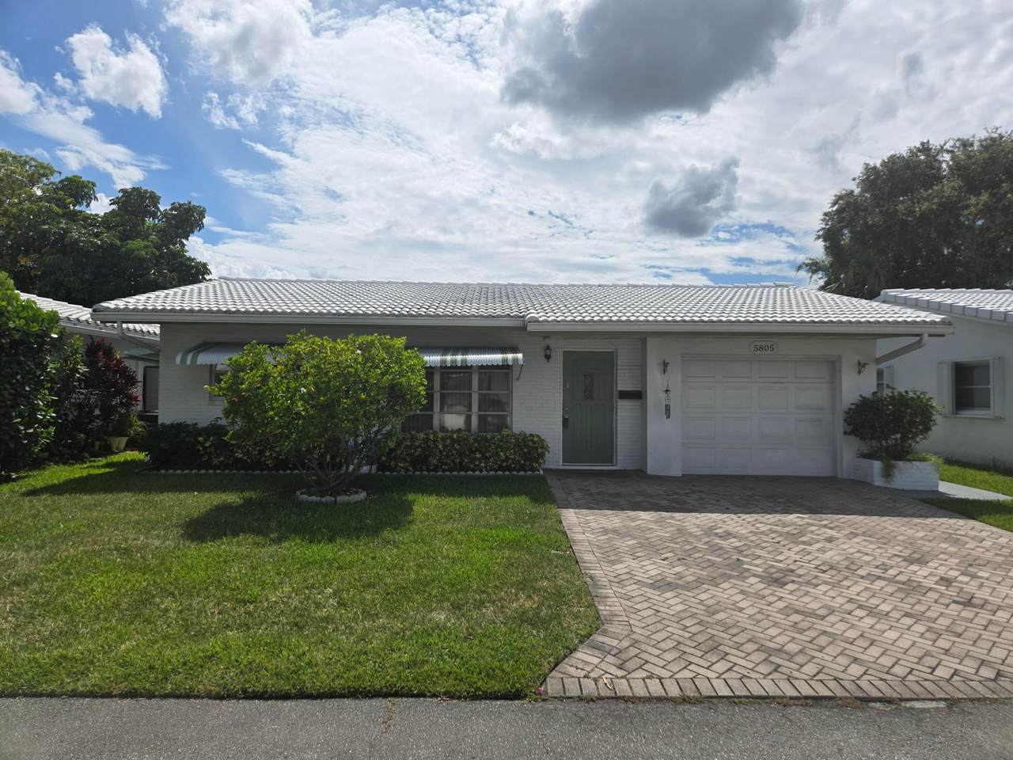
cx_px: 506
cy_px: 380
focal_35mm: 23
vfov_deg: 58.9
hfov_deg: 73.9
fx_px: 673
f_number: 1.8
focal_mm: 5.4
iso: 25
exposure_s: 1/3707
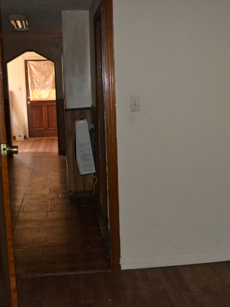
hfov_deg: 27.6
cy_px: 153
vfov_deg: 36.8
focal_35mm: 52
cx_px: 177
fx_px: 461
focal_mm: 24
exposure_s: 1/60
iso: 3200
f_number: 4
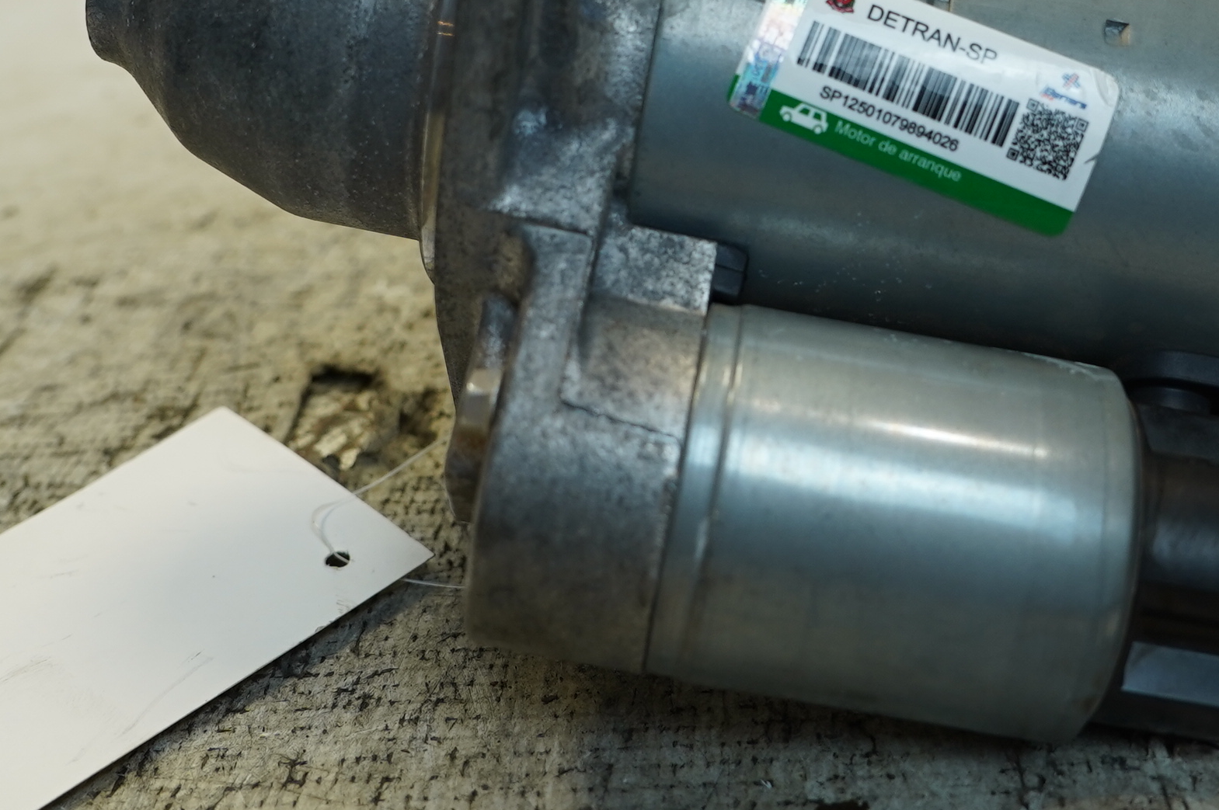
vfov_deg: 28.4
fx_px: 1556
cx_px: 789
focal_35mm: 46
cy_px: 141
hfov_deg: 42.3
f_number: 4
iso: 320
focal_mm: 16
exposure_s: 1/160
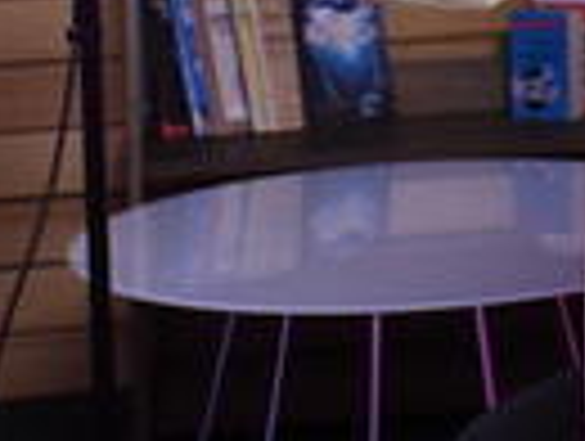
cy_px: -166
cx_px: 814
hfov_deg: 14.1
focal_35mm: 133
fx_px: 2252
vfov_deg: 10.9
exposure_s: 1/200
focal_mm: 24
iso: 2000
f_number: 5
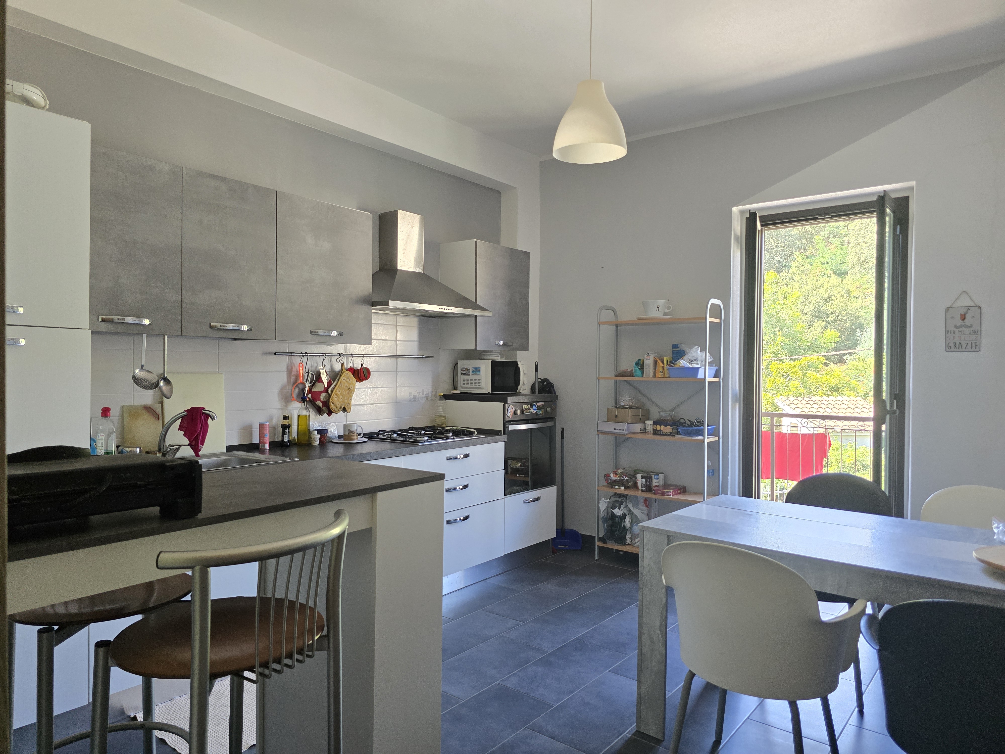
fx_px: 668
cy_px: 377
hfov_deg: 73.9
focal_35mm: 23
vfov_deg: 58.9
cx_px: 502
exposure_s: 1/120
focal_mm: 6.3
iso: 640
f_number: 1.7
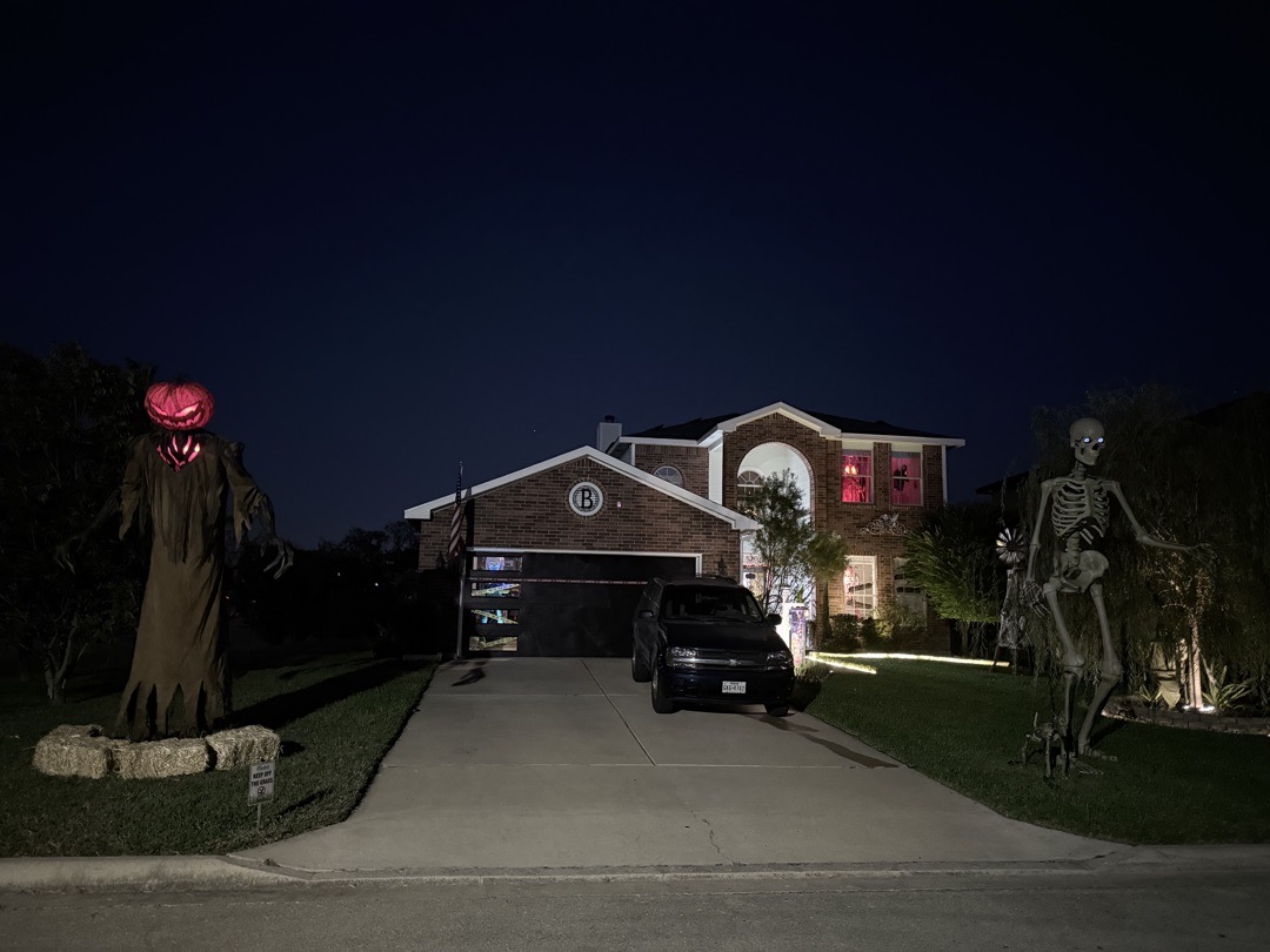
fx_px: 881
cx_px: 635
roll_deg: -1.0
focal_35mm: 24
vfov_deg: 56.8
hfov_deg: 71.6
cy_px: 476
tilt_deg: +8.4
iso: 1600
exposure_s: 1/15
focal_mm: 6.76
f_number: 1.78
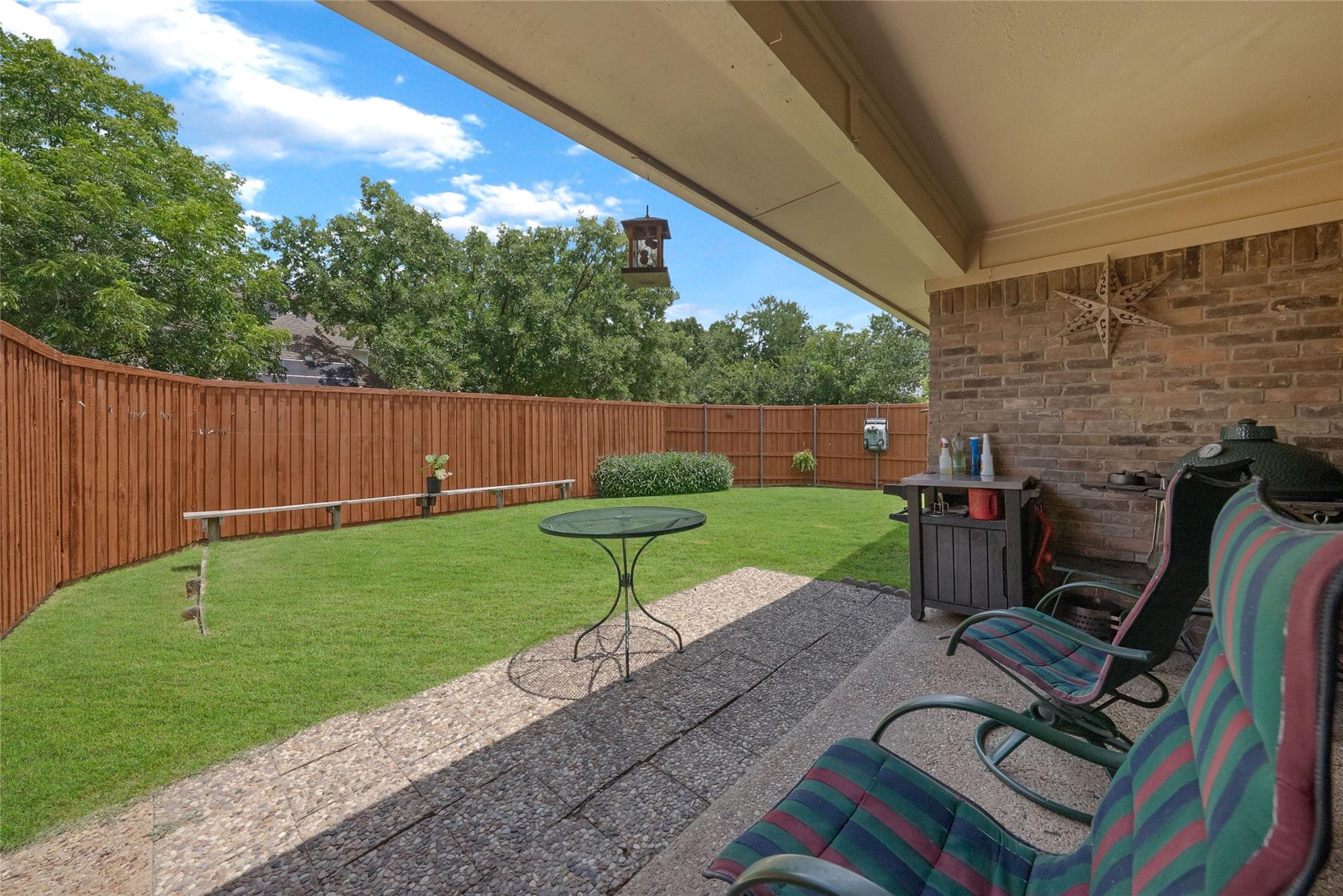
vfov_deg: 90.1
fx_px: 448
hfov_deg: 112.6
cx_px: 672
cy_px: 448
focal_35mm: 12
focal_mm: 12
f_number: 9
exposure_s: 1/1000
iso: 800
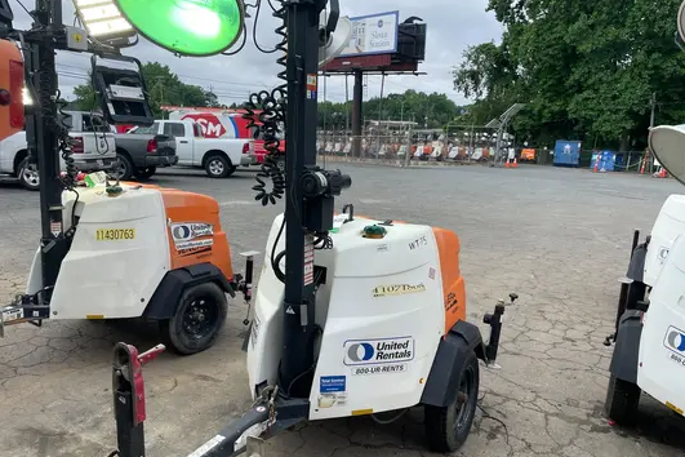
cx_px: 333
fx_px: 533
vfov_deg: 46.3
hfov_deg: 65.5
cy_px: 258
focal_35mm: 28
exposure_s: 1/1575
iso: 32
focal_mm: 4.2
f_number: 1.6
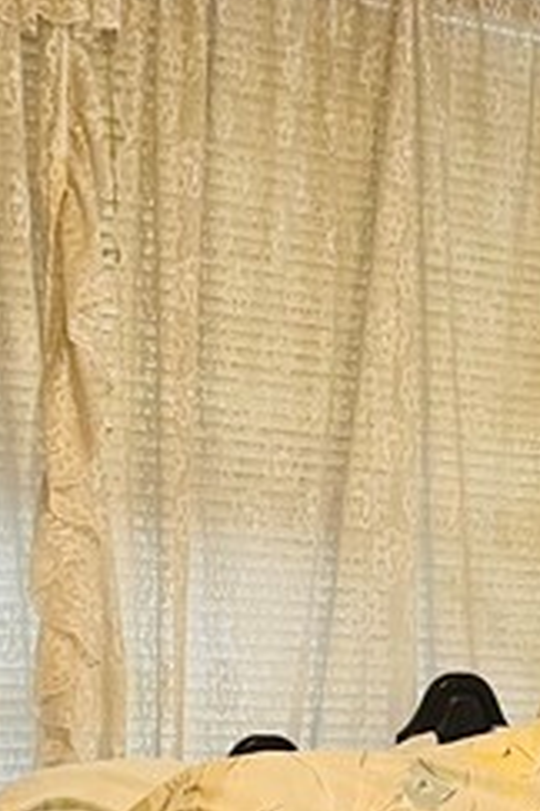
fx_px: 2565
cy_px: 851
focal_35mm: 114
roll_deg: -0.6
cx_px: 977
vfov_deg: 17.4
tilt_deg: -2.7
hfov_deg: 11.2
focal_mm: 5.1
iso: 160
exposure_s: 1/60
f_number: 1.6
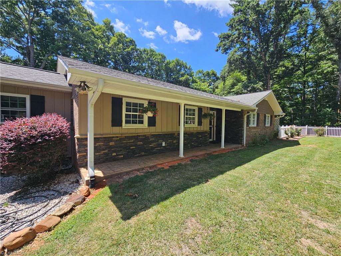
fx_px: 128
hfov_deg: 106.2
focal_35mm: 13
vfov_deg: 89.9
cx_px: 170
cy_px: 128
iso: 50
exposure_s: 1/848
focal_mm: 2.2
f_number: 2.2
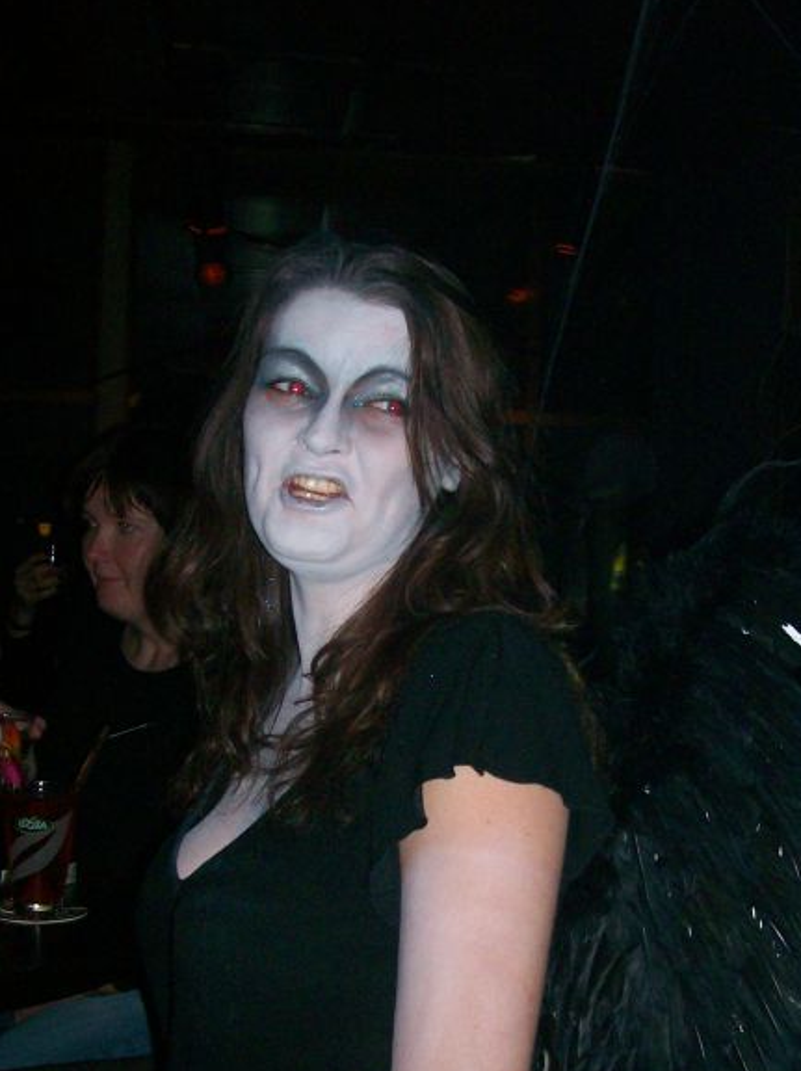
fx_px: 1545
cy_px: 645
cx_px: 465
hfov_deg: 29.0
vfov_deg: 38.1
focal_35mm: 50
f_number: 2.7
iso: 140
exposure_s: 1/64
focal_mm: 6
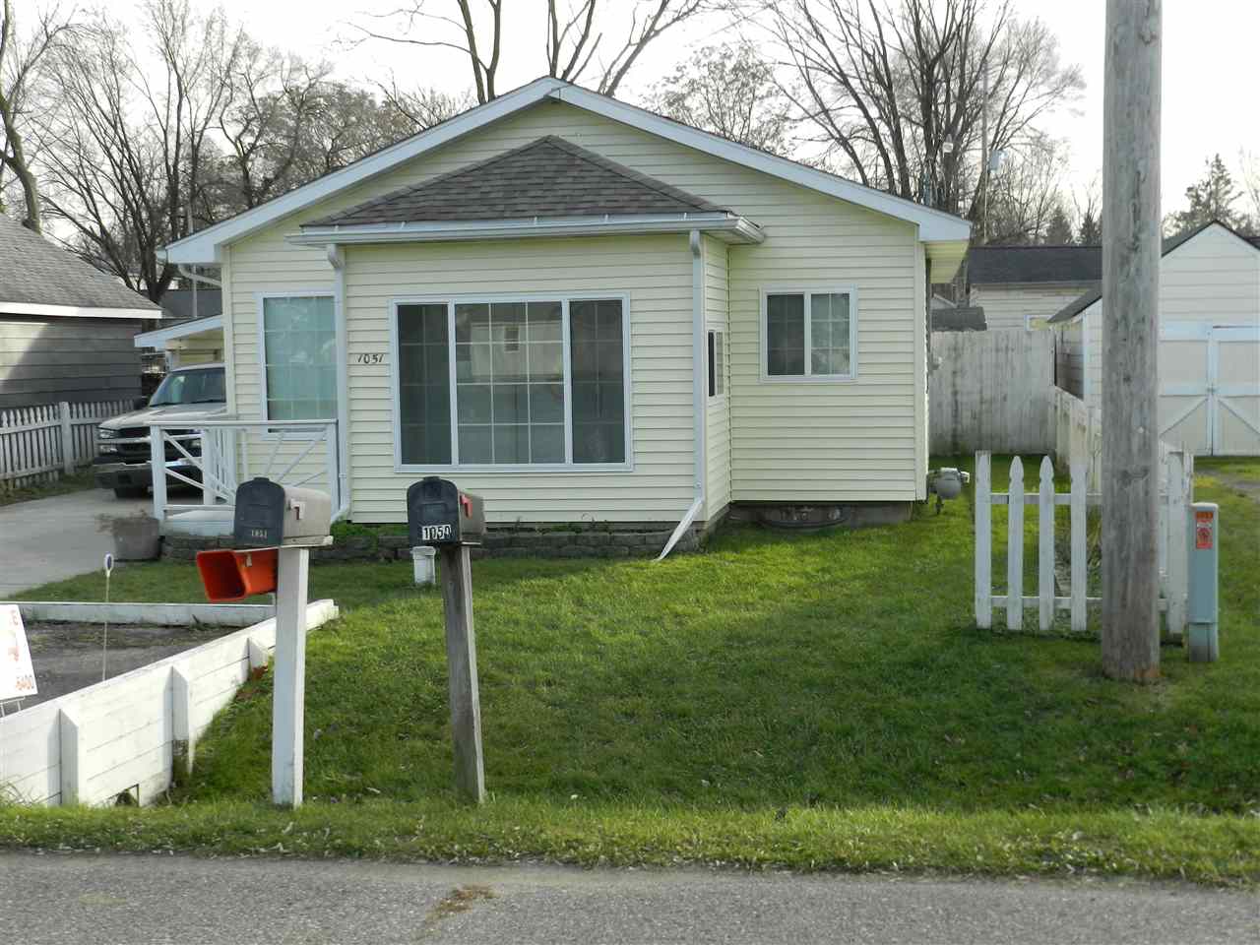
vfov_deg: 32.2
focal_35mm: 45
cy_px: 472
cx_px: 630
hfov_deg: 42.1
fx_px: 1638
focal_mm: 8.1
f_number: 4.2
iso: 160
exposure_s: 1/250
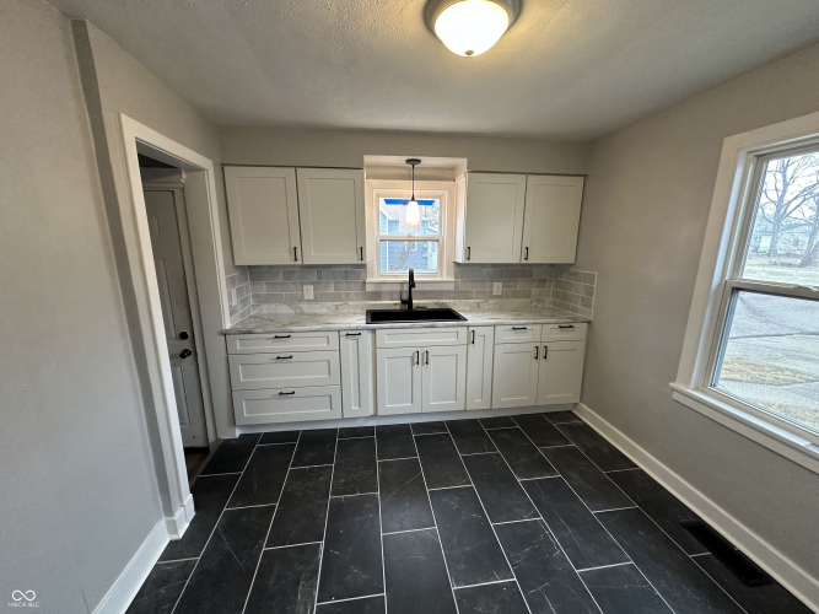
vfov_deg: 85.7
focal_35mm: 14
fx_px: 331
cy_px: 307
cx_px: 410
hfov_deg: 102.1
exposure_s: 1/120
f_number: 2.2
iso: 250
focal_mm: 2.22
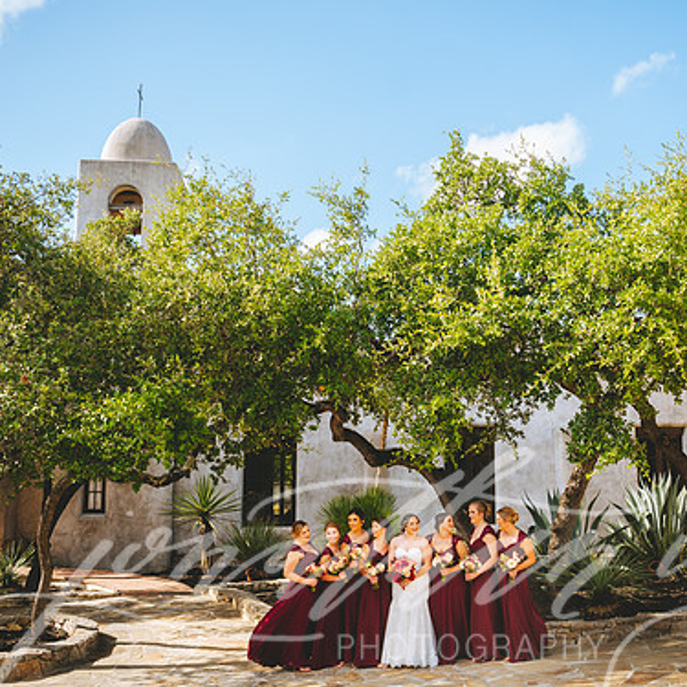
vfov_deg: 40.0
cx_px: 429
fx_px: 943
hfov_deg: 39.8
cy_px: 344
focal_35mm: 42
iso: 160
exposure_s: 1/1000
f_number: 2.8
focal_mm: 32
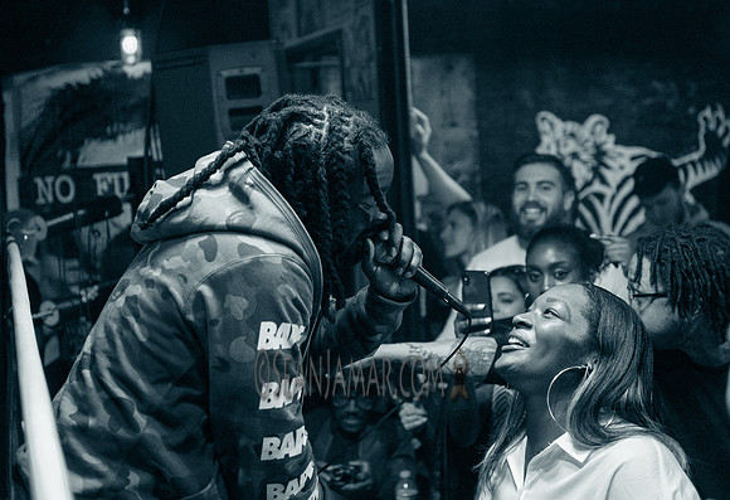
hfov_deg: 33.6
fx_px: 1209
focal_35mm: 59
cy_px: 198
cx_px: 348
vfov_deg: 23.3
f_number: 2.8
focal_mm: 48
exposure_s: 1/320
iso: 5000
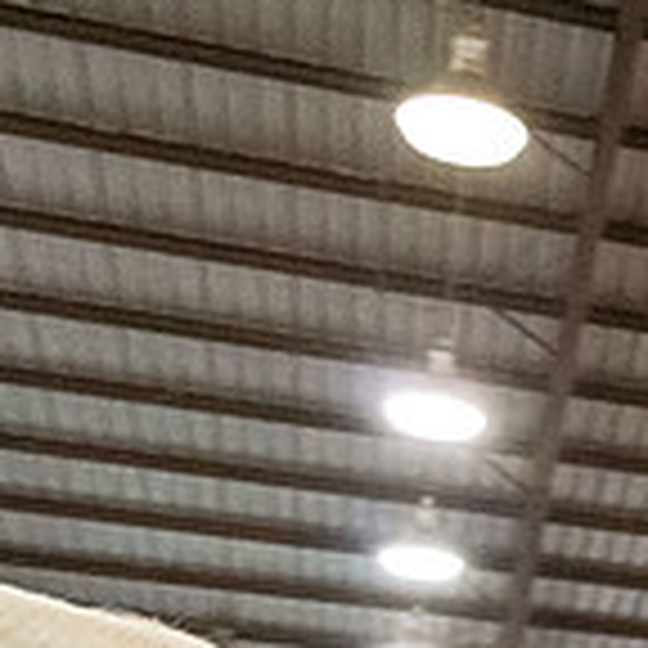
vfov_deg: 17.8
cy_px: 727
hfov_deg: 16.3
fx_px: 1991
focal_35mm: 94
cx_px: 1071
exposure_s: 1/125
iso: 6400
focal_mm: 18
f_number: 6.3
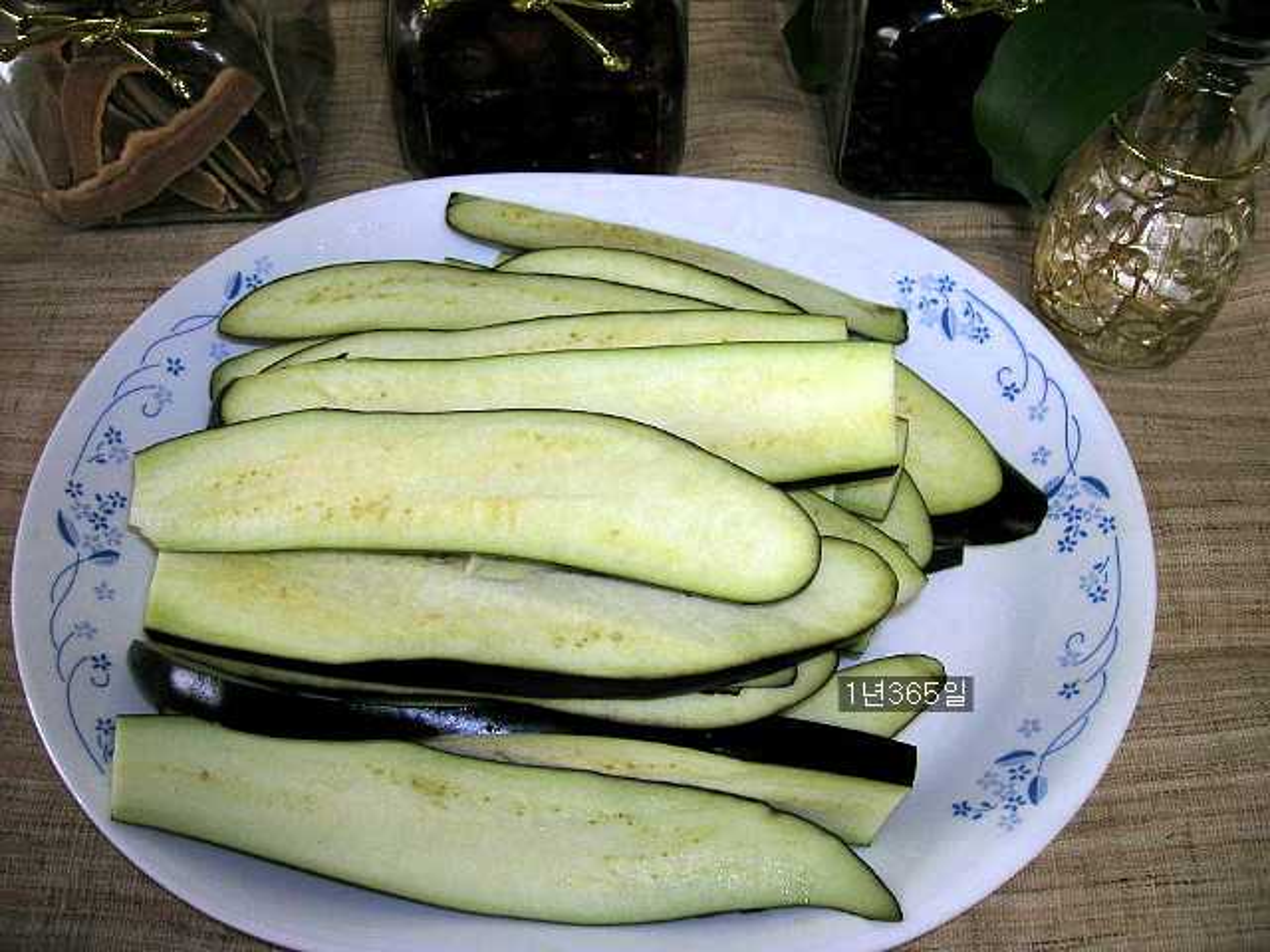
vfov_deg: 41.8
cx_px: 635
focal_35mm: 34
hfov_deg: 54.0
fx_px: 1247
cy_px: 476
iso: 50
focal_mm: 5.7
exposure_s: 1/60.1
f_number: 2.9
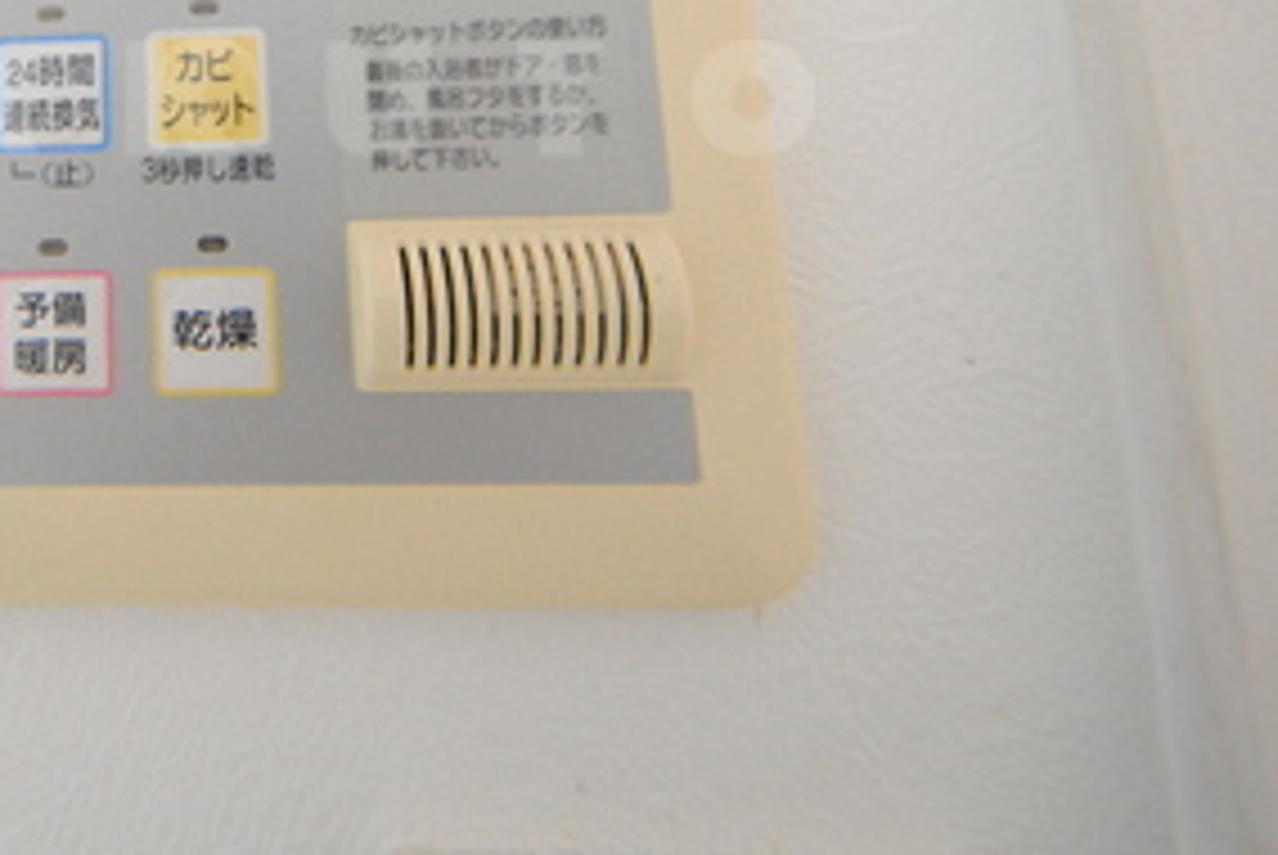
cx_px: 140
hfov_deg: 58.2
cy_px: 104
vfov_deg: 44.2
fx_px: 959
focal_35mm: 27
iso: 1600
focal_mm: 8
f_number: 4.5
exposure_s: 1/30
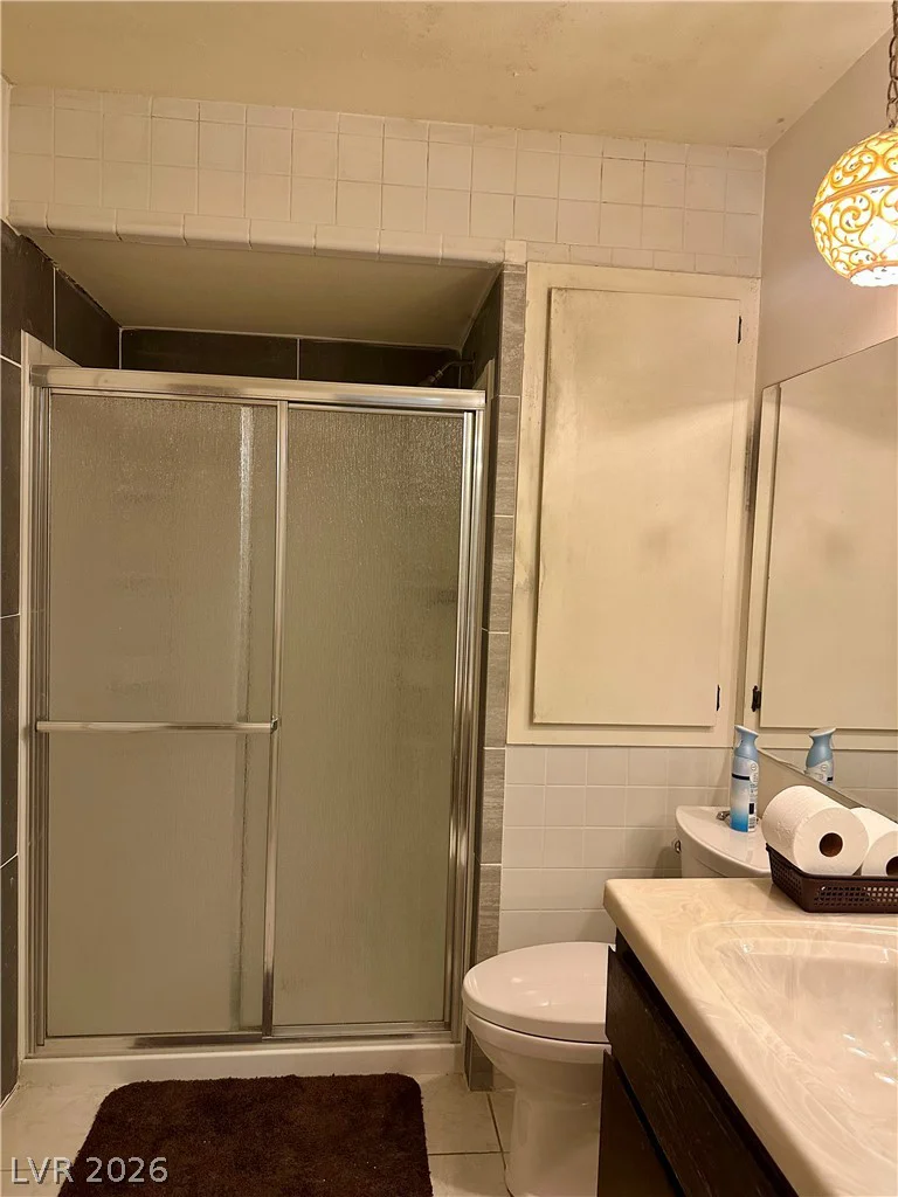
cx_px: 449
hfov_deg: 56.8
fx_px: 830
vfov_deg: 71.6
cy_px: 598
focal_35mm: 24
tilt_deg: -2.6
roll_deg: -3.1
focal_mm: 6.86
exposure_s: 1/60
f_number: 1.78
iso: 250
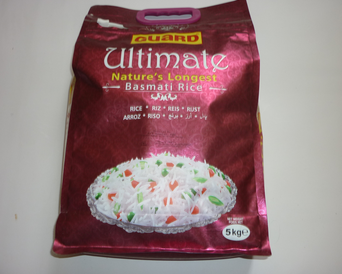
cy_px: 138
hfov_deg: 51.5
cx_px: 173
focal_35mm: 35
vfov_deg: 42.2
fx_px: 354
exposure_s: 1/30
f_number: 2.8
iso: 100
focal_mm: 5.5
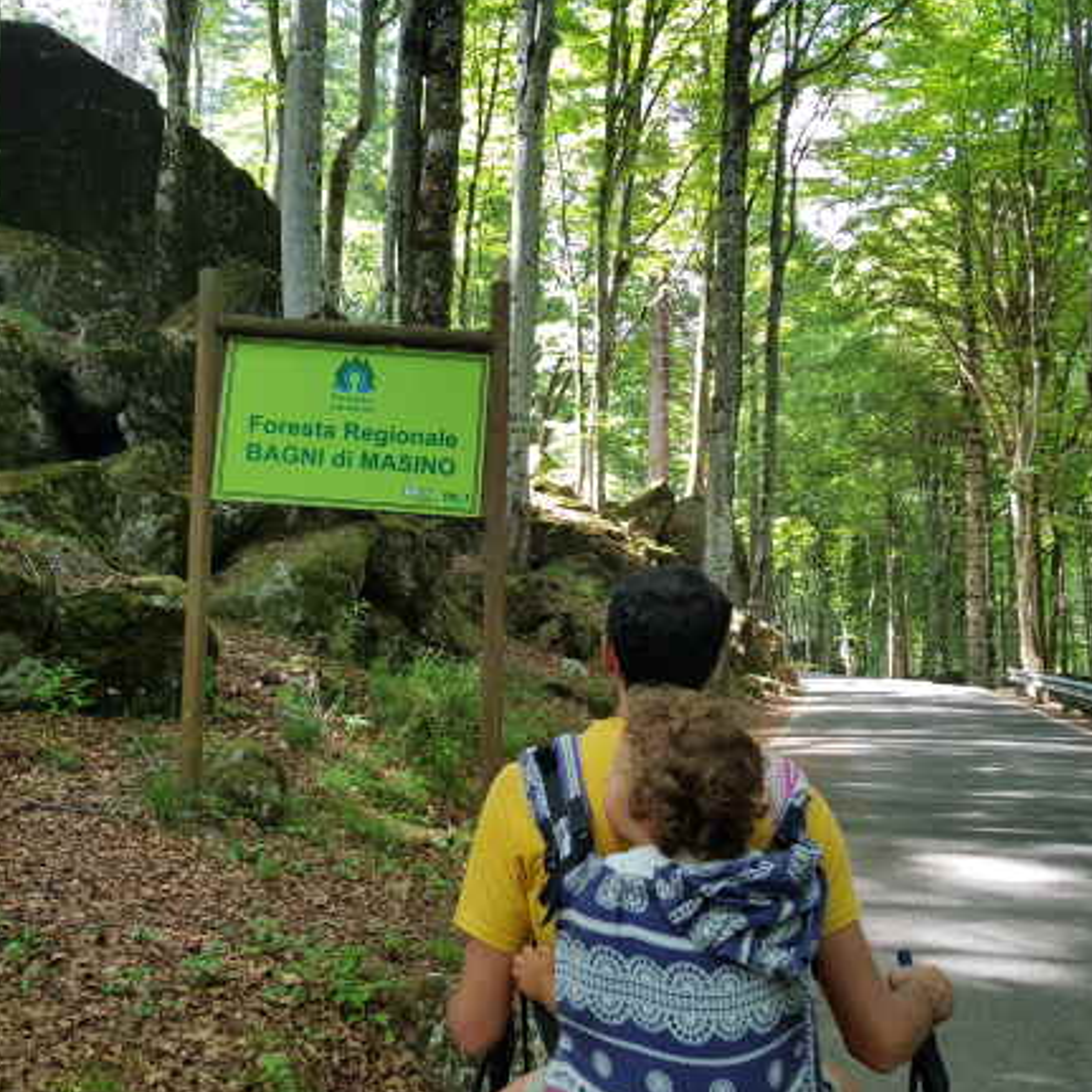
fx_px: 1142
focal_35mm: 32
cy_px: 557
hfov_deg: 51.0
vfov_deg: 51.1
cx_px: 497
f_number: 1.7
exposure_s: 1/50
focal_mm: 4.2
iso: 50
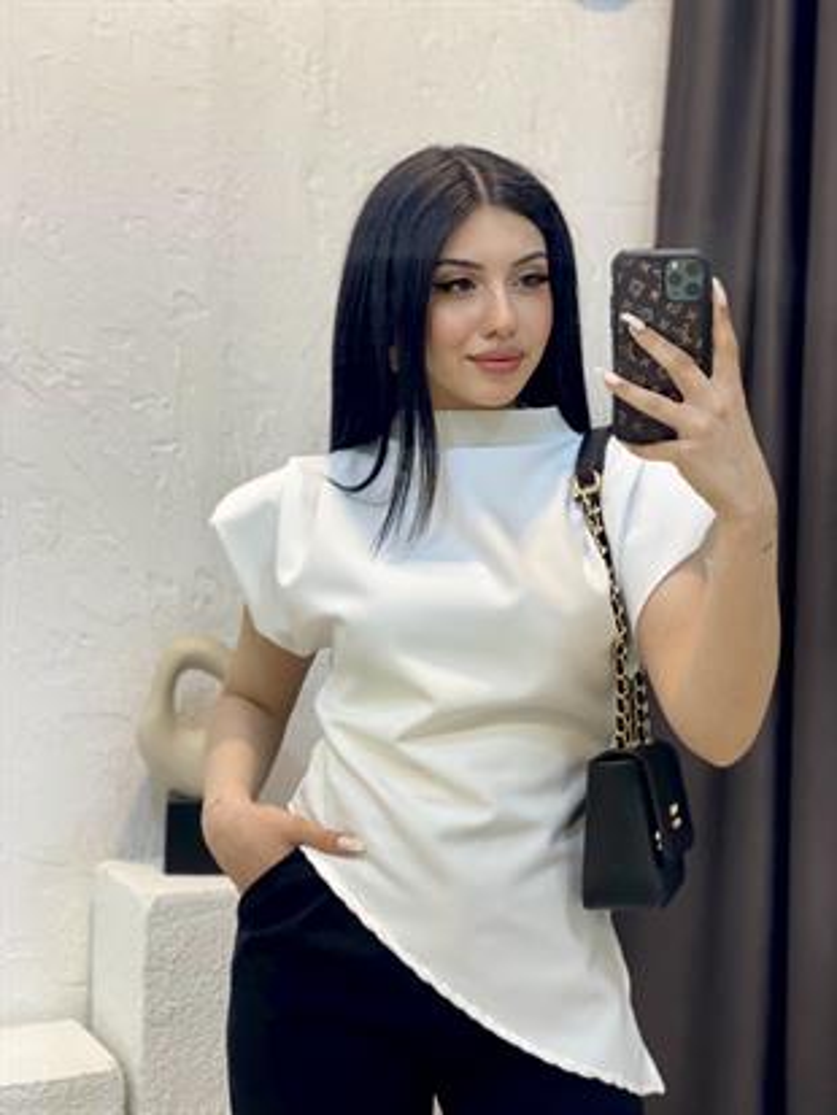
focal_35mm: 52
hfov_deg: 28.0
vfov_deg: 36.8
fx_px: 1676
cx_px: 418
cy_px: 558
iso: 100
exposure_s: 1/100
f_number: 2
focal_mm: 6
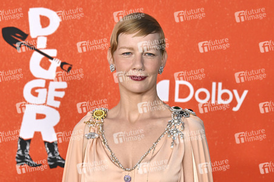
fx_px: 1027
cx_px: 137
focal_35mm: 135
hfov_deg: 15.2
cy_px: 91
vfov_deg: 10.1
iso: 1250
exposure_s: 1/250
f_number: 6.3
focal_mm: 135
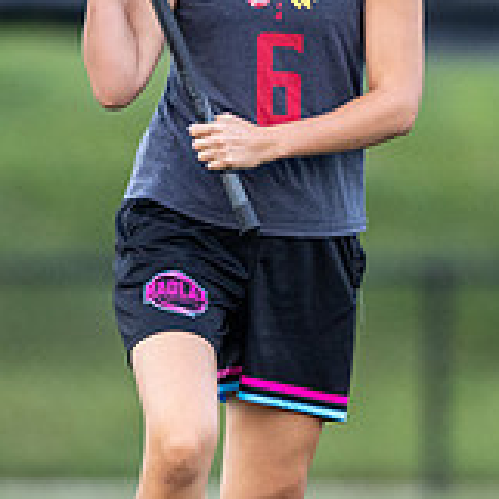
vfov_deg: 1.2
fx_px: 24822
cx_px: 296
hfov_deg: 1.2
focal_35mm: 1522
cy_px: 310
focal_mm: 400
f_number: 2.8
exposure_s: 1/1250
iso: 2500
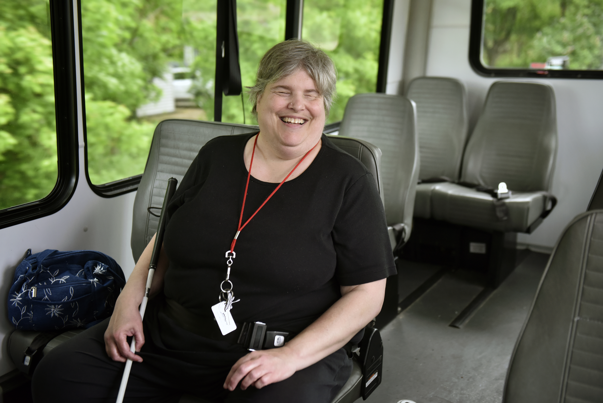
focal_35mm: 44
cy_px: 202
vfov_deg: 30.5
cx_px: 302
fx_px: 737
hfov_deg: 44.5
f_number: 3.2
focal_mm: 44
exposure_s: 1/200
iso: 1600
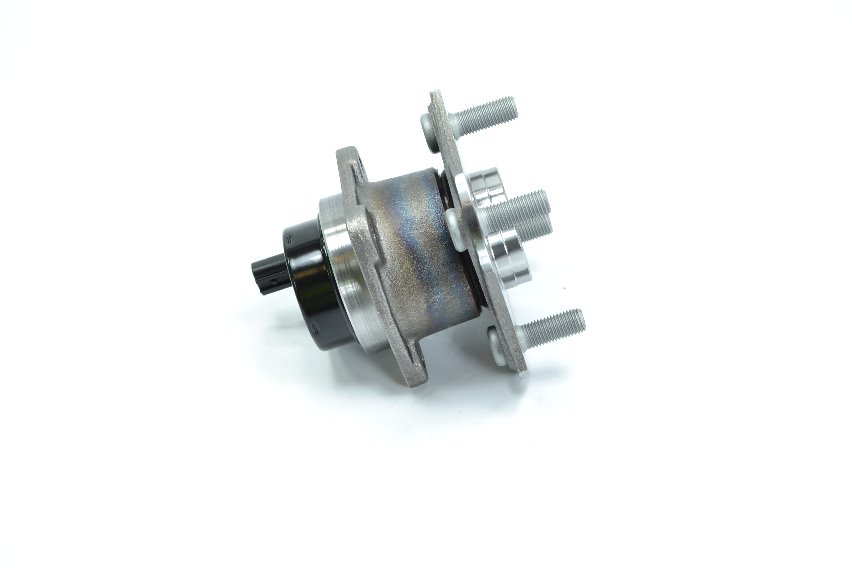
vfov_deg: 19.7
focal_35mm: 69
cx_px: 426
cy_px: 284
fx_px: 1633
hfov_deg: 29.2
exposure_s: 1/25
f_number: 7.1
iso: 100
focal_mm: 46
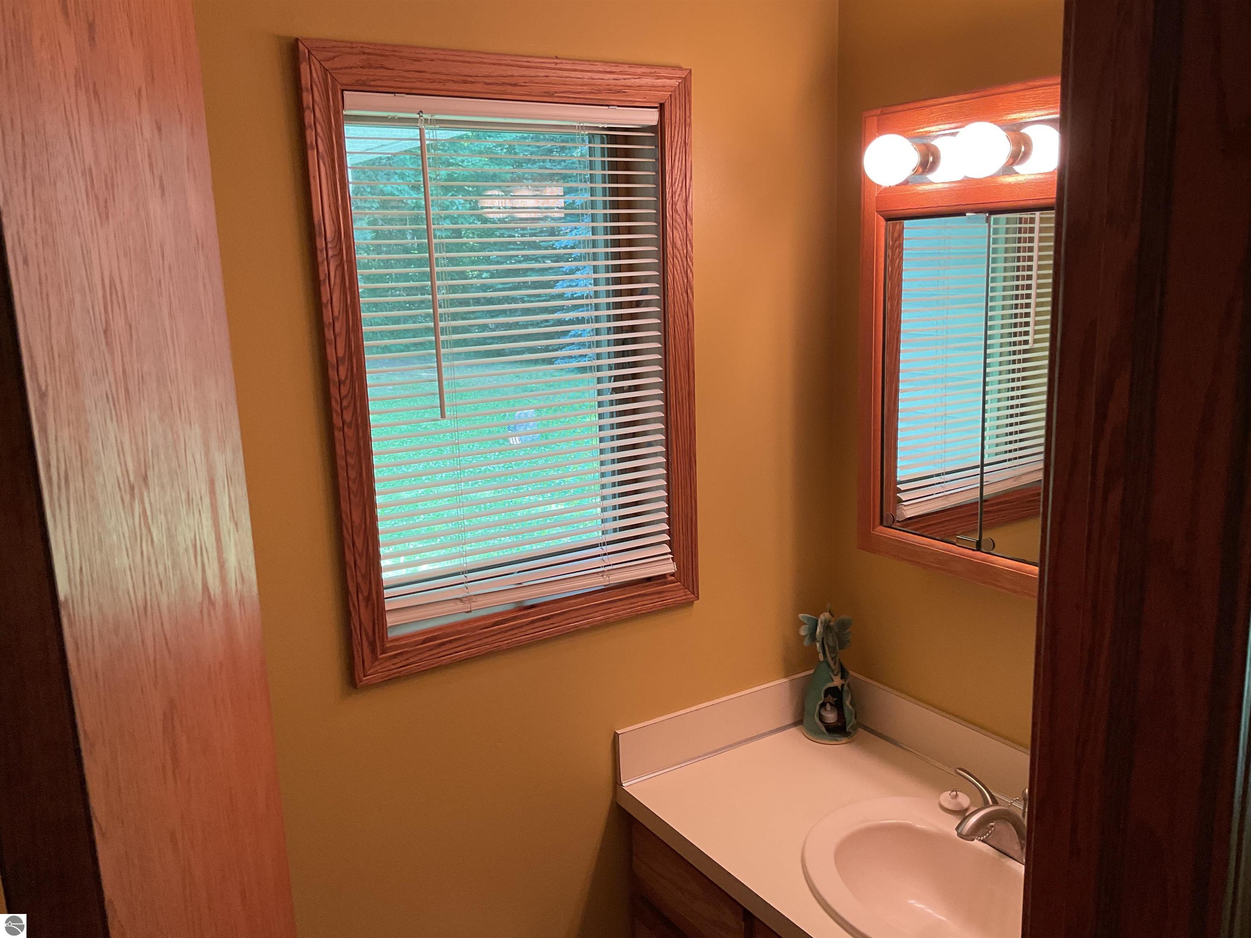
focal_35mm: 29
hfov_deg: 61.7
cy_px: 469
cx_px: 626
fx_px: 1048
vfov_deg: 48.2
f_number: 1.8
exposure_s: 1/60
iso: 64
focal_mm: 3
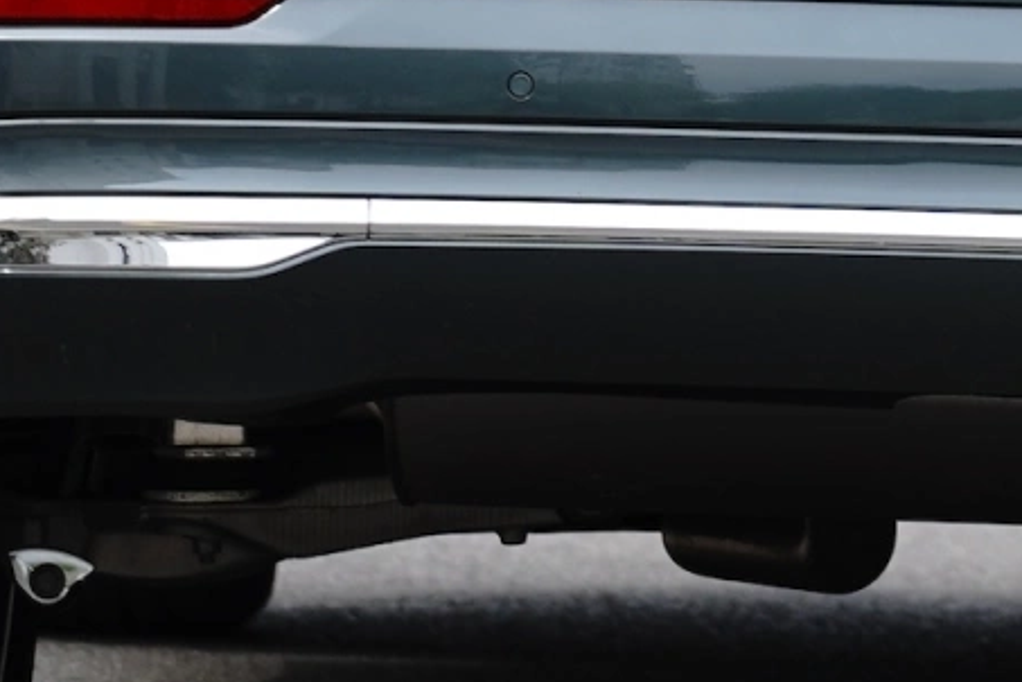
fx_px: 23022
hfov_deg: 2.5
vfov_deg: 1.7
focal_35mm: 811
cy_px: -549
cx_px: 1295
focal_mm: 153
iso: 100
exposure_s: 1/400
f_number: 4
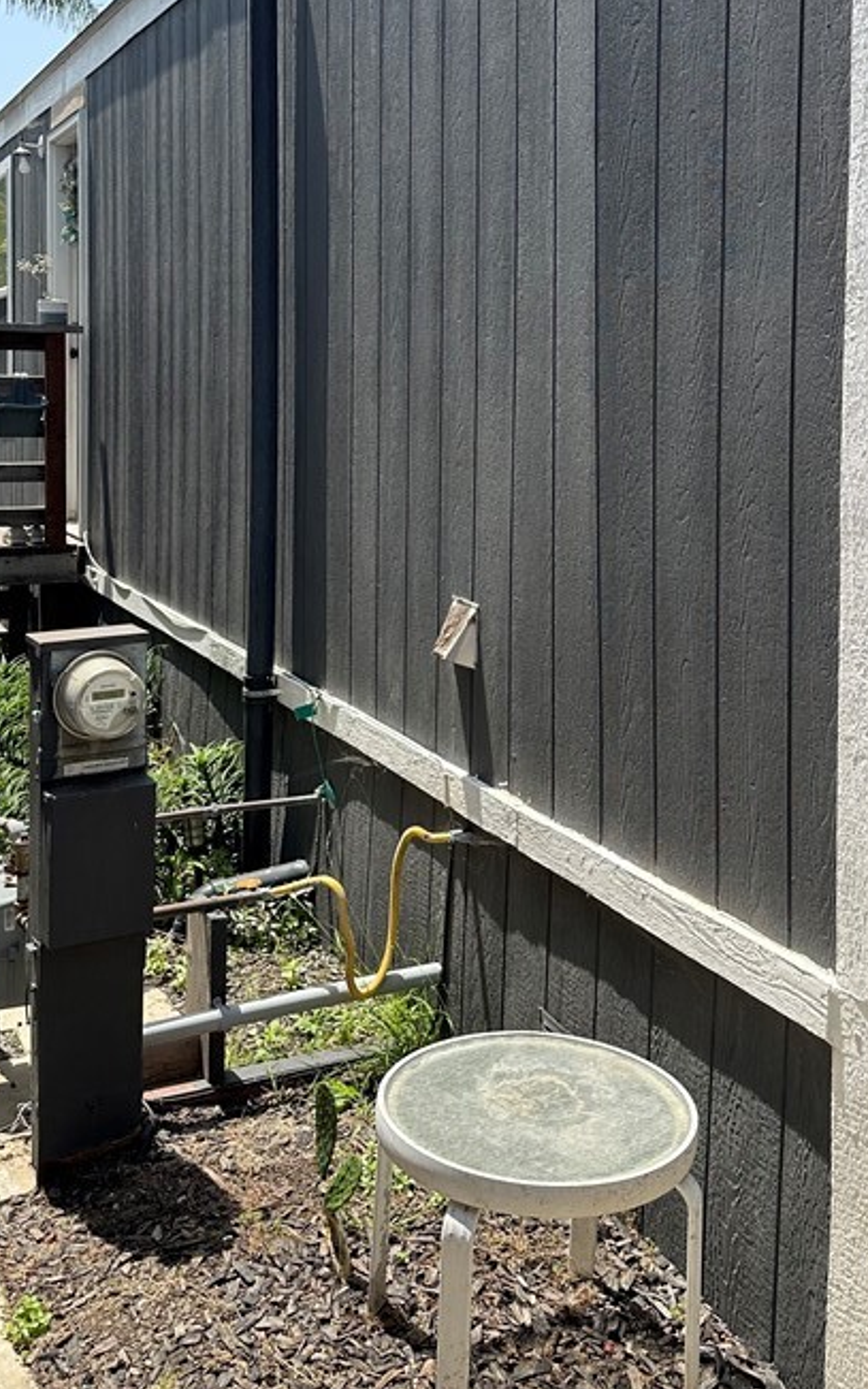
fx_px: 1514
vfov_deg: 48.2
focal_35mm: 40
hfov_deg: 31.9
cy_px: 433
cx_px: 518
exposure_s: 1/2525
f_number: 1.78
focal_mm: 6.86
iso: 80
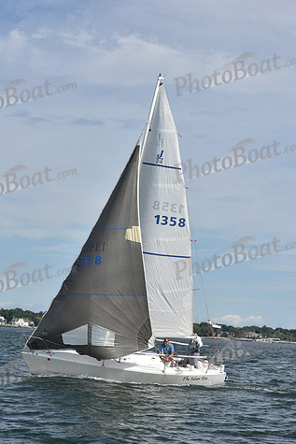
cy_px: 221
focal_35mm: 105
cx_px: 126
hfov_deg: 13.0
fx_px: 1294
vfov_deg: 19.5
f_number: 10
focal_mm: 86
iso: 320
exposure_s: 1/1000
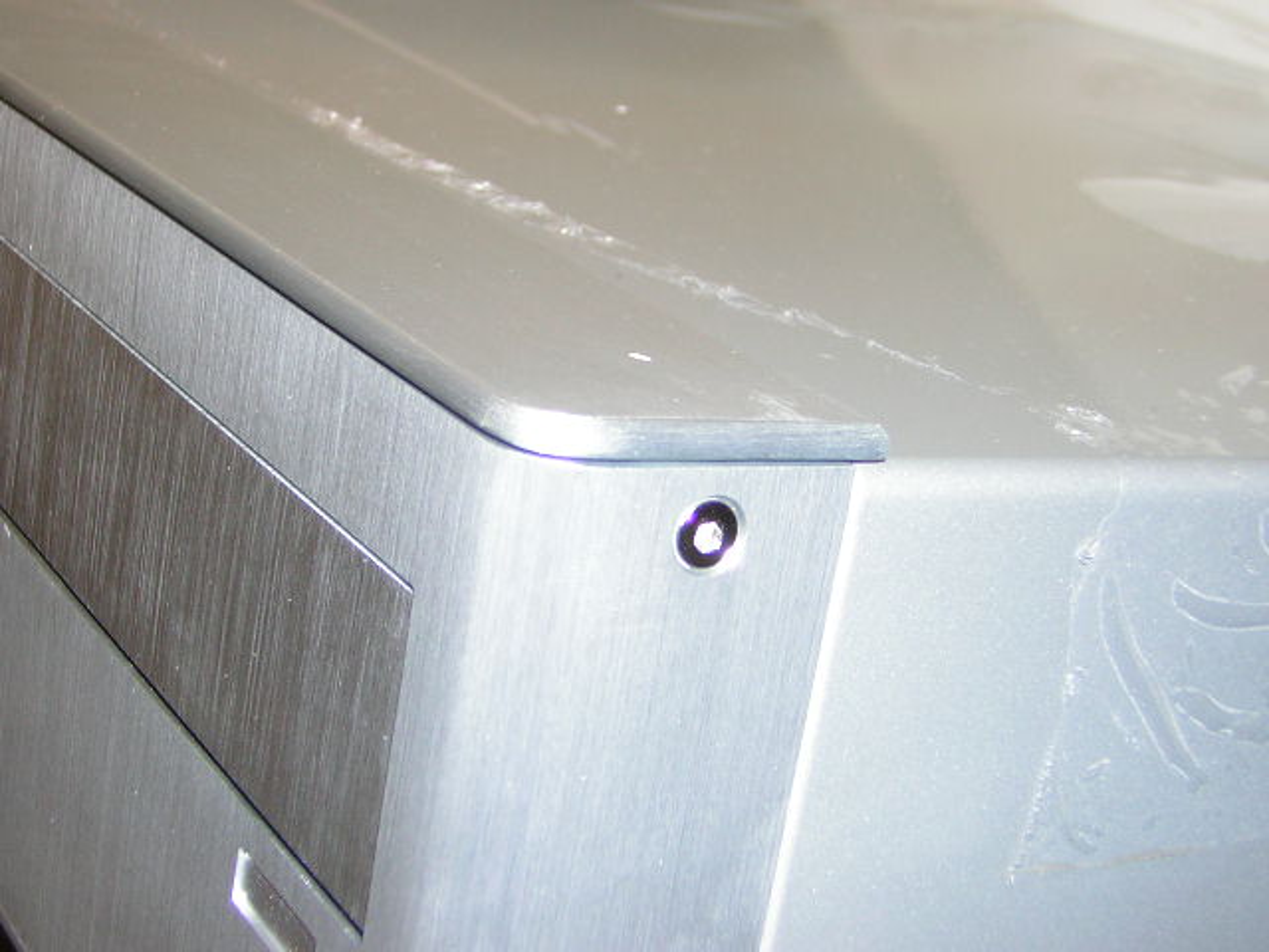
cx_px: 634
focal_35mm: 66
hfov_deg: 29.4
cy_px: 476
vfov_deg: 22.3
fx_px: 2420
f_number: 3.5
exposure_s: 1/60.1
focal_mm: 8.6
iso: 50
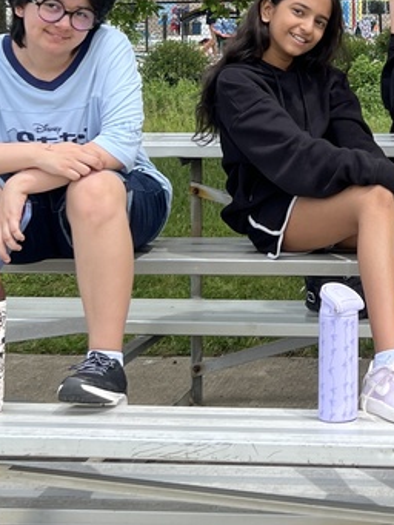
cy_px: 9
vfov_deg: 24.0
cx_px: 485
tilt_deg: +1.4
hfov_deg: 17.9
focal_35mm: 78
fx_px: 1183
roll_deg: +1.3
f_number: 1.5
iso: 50
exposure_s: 1/2083
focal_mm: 5.7
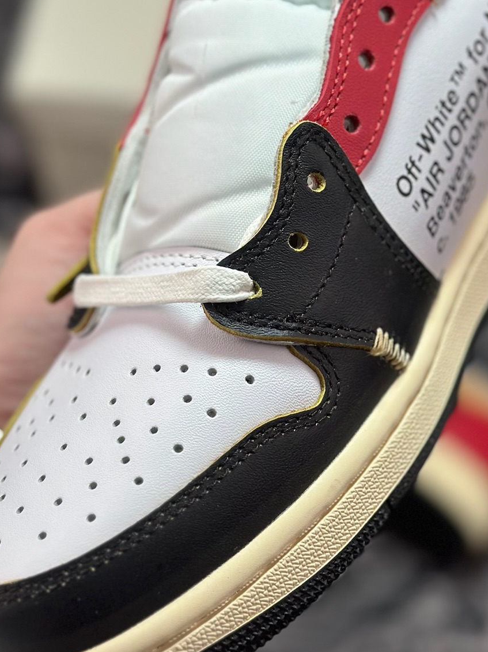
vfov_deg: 22.5
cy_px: 268
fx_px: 1636
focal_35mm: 87
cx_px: 317
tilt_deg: -57.8
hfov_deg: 16.9
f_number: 1.78
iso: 80
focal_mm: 6.86
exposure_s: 1/1590
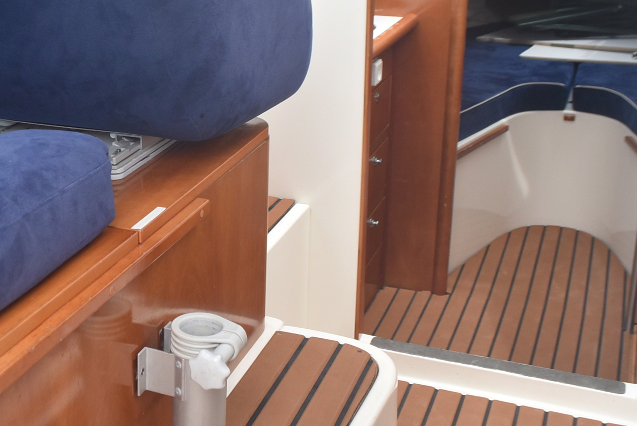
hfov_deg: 34.2
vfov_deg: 23.9
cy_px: 98
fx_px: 992
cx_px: 100
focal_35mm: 56
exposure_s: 1/160
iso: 400
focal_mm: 18
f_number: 6.3
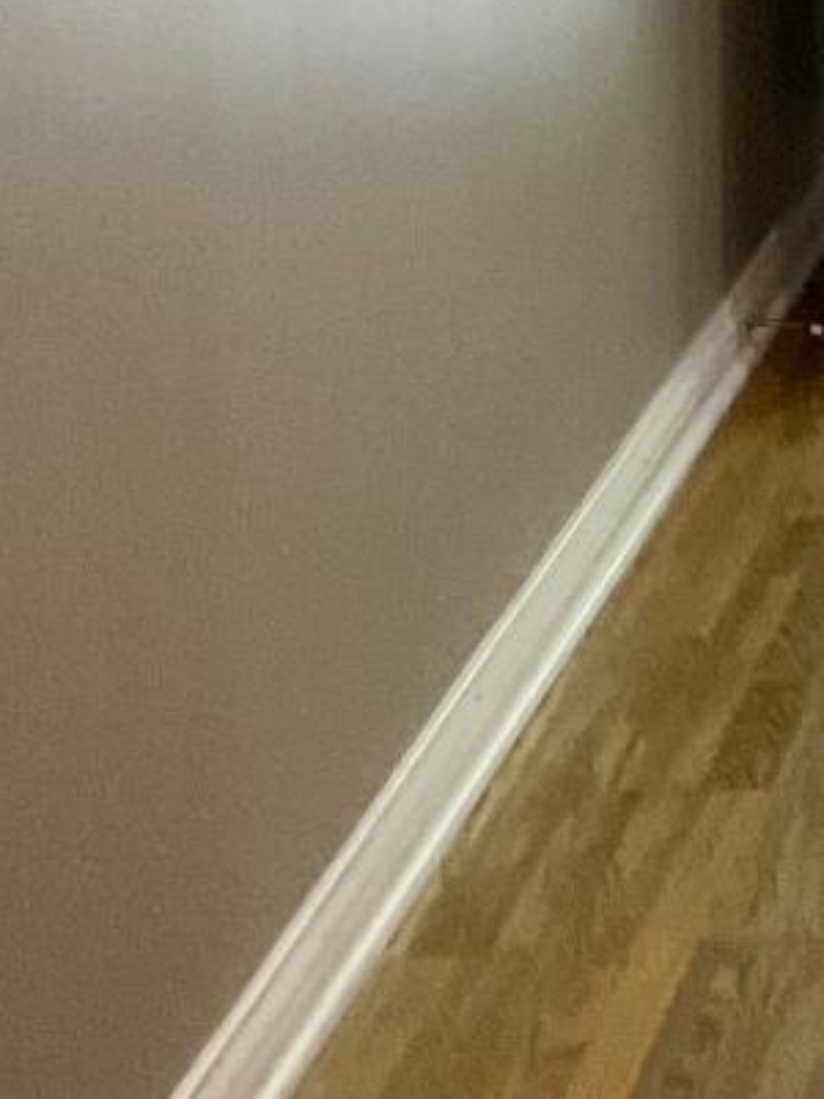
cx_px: 1610
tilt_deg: -5.4
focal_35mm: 145
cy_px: -500
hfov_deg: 9.6
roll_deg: -1.1
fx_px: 4602
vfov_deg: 13.0
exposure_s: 1/120
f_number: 1.8
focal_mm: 3
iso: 40
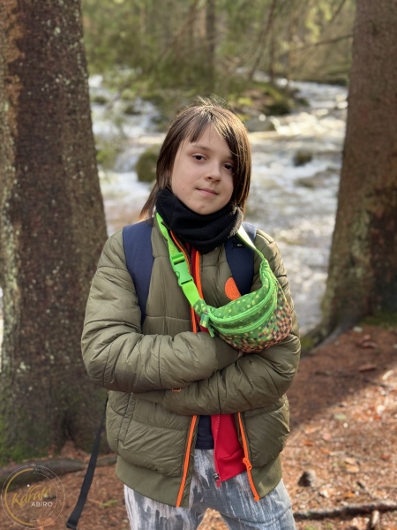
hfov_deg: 30.3
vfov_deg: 39.7
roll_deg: -3.3
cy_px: 265
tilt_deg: -13.9
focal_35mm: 48
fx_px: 734
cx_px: 198
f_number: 1.78
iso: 100
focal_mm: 6.86
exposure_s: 1/77
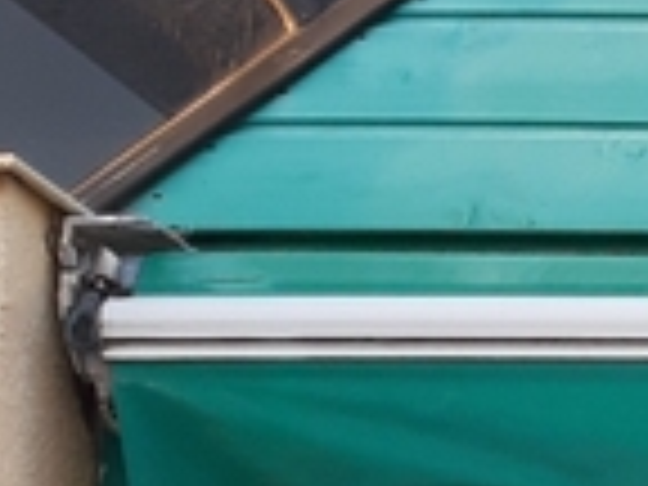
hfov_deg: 8.7
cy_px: 1256
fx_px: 3370
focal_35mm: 180
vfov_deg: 7.6
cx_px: 2048
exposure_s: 1/100
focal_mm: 3.93
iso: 40
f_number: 1.7
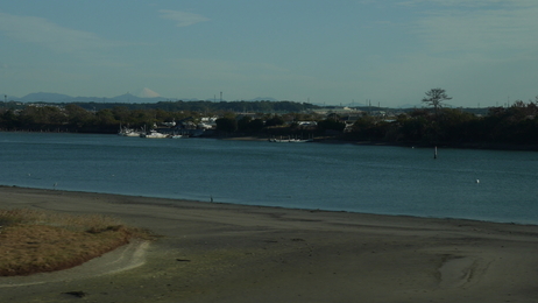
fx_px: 1213
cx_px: 198
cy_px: 129
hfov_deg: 24.9
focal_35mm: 85
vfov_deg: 14.2
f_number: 9
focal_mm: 30
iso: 200
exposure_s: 1/320
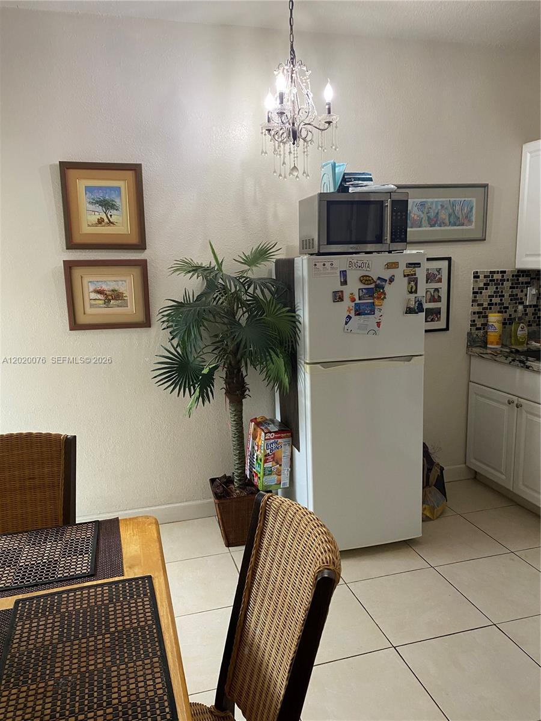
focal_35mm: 26
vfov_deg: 67.3
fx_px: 542
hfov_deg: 53.1
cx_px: 270
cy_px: 360
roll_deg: +1.8
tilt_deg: -11.7
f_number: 1.8
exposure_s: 1/60
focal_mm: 4.25
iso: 160
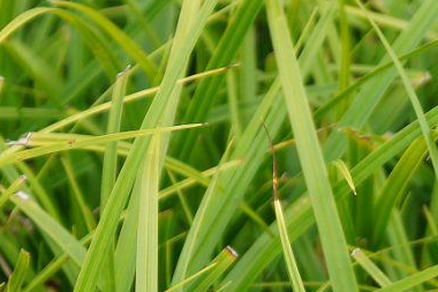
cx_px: 273
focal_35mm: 261
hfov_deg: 7.9
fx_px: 3169
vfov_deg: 5.3
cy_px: 169
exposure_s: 1/100
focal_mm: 55
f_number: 5.6
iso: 100
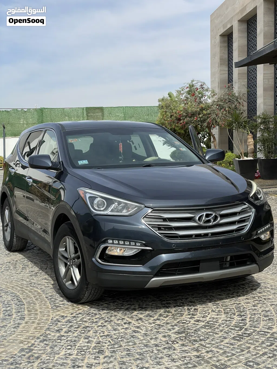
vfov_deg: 36.8
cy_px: 184
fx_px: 555
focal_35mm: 52
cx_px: 138
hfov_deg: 28.0
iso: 25
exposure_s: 1/1776
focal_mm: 6
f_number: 2
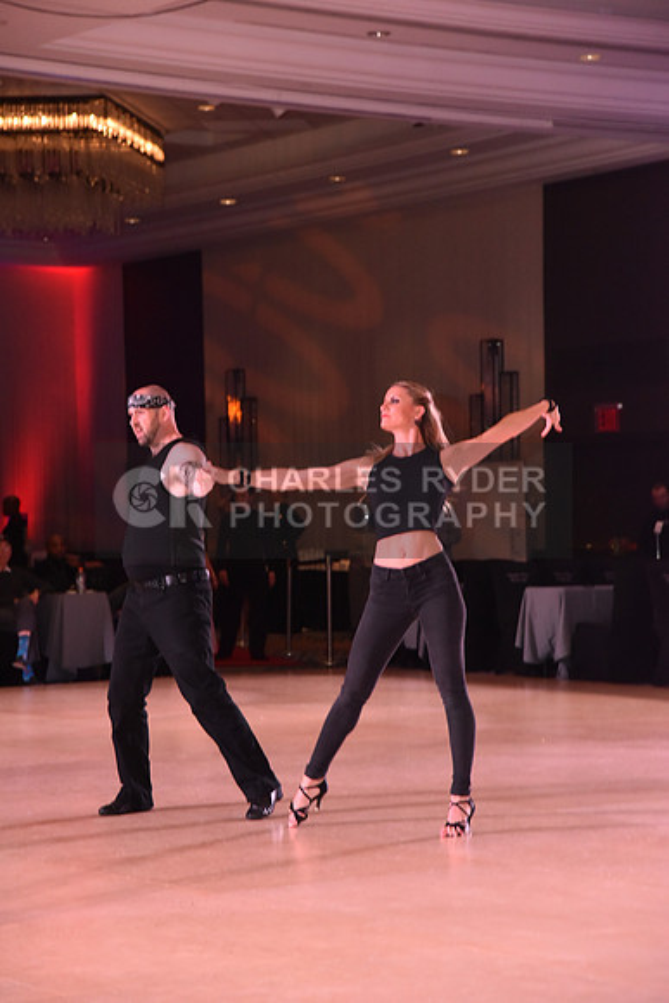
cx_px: 334
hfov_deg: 14.4
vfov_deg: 21.5
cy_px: 502
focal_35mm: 95
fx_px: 2646
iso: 2500
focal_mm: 95
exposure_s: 1/250
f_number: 5.6
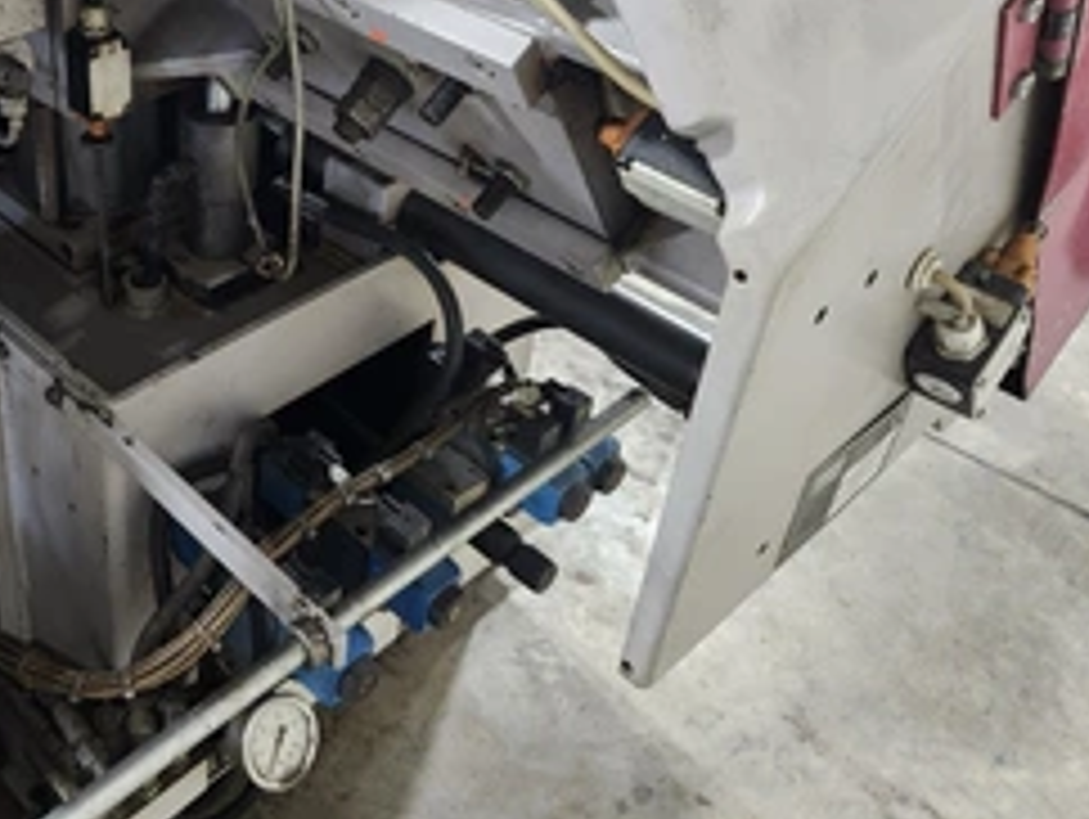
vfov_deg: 37.2
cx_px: 288
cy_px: 238
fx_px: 1197
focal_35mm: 38
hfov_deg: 47.3
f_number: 1.8
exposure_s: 1/60
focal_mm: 5.54
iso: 800
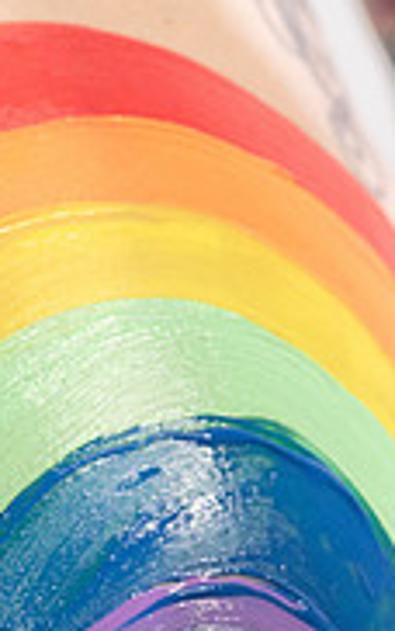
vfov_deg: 4.1
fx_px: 8788
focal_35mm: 511
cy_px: 636
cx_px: 156
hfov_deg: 2.6
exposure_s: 1/160
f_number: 4.8
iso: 800
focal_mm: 105
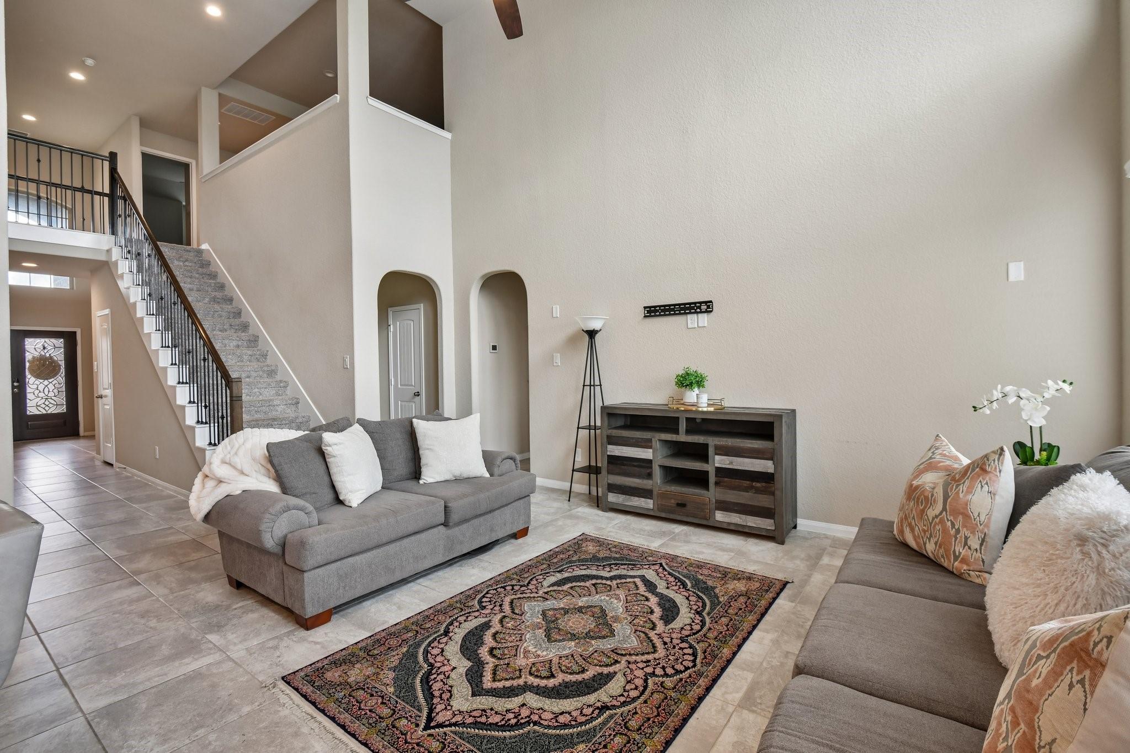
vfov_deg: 73.7
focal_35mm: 16
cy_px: 376
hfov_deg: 96.7
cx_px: 565
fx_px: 502
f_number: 8
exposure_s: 1/30
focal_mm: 16
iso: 400
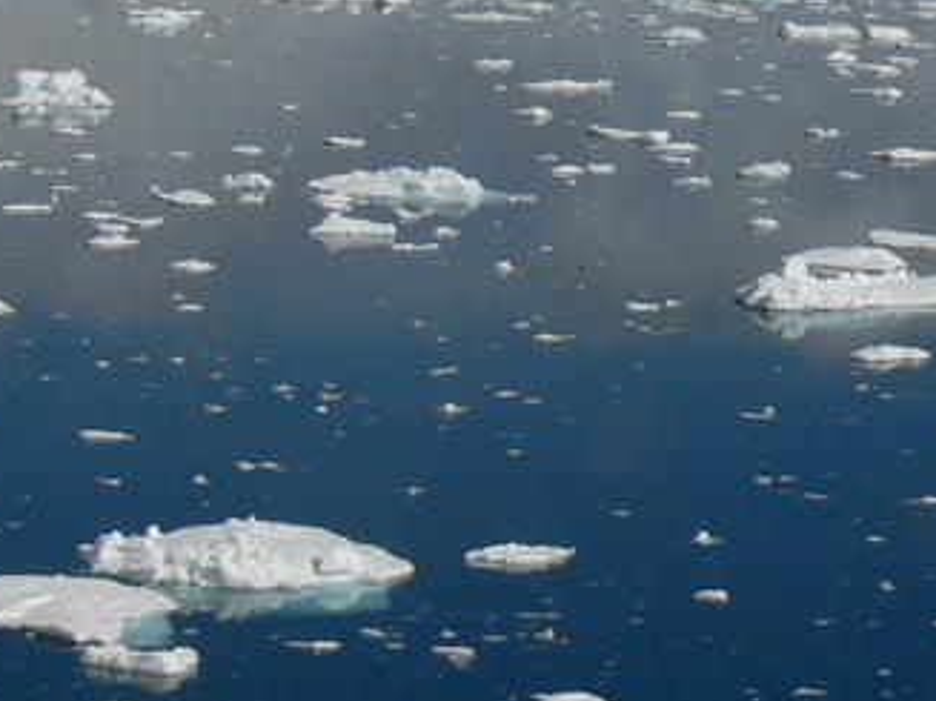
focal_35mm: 176
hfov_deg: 11.1
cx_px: 919
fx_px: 4757
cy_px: -89
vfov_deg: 8.4
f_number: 8
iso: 80
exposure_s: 1/640
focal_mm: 12.8
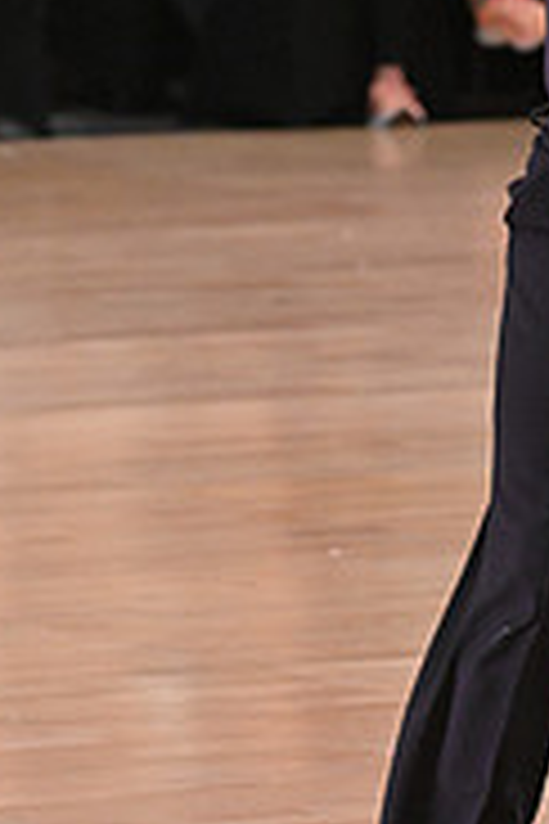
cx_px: 695
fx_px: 12306
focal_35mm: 538
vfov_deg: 3.8
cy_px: -207
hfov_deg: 2.6
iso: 3200
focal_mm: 170
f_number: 5.6
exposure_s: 1/400
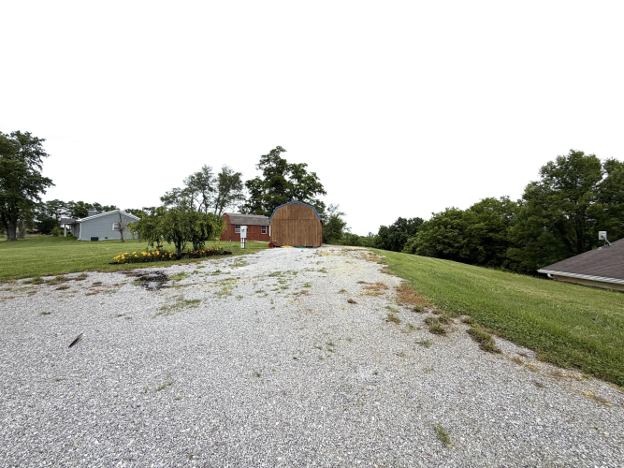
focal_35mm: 14
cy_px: 234
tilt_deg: +1.0
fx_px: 252
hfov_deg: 102.1
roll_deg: +0.2
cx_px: 312
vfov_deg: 85.7
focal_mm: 2.22
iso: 20
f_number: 2.2
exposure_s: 1/1431
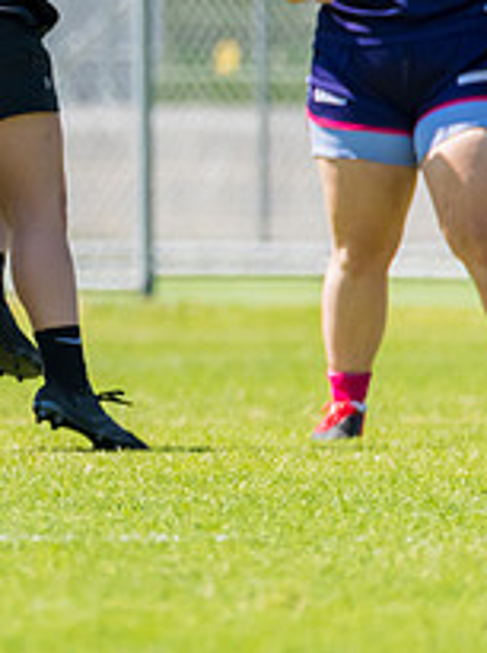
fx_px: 42715
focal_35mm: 2270
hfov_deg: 0.7
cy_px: 20
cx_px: -434
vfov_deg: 0.9
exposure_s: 1/2000
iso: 800
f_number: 6.3
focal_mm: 600
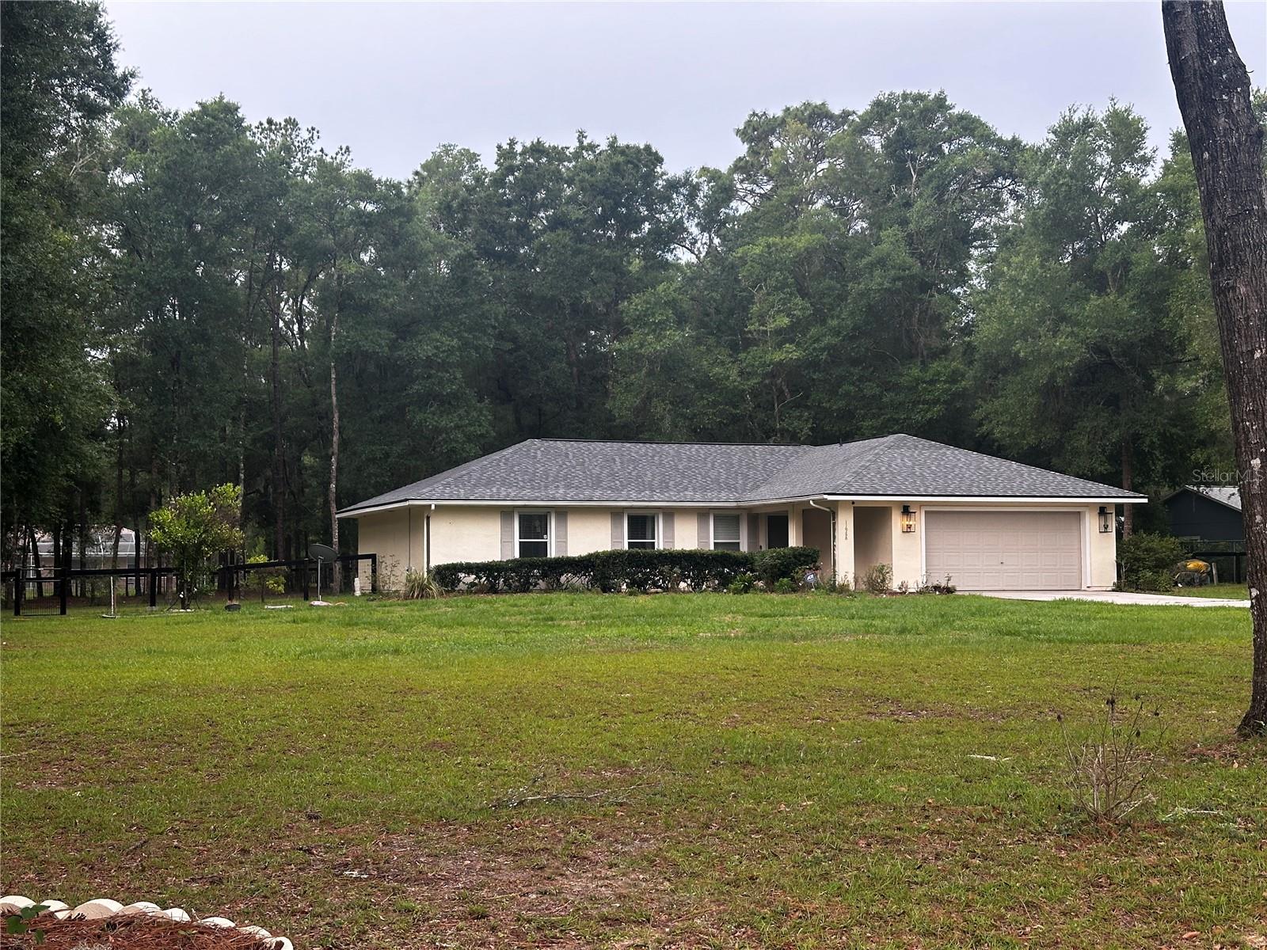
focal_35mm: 48
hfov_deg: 39.7
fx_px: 1757
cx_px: 634
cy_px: 475
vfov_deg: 30.3
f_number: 1.78
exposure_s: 1/317
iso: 64
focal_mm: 6.86
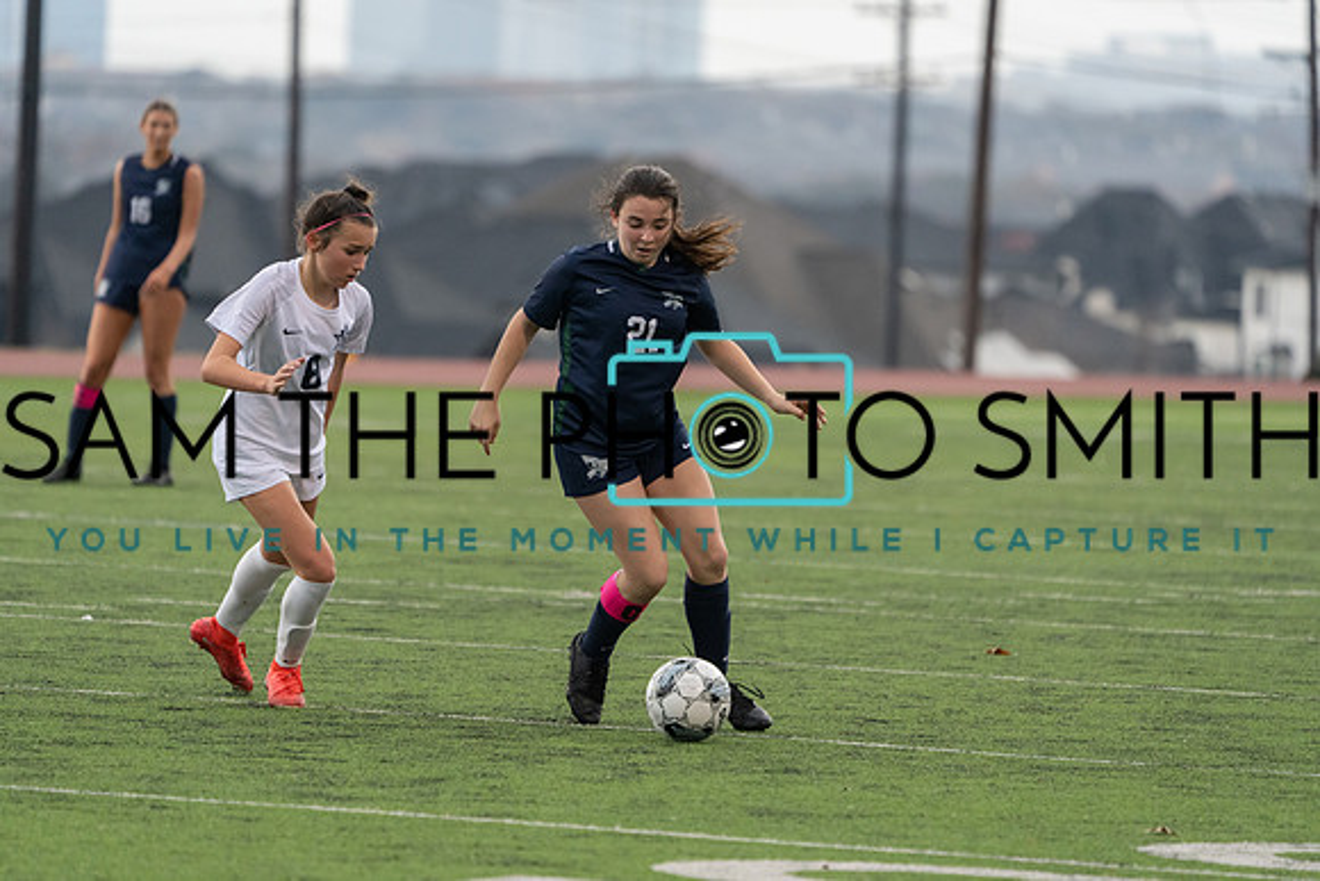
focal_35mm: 345
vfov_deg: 4.0
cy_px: 440
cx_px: 660
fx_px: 12652
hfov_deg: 6.0
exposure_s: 1/1250
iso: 3200
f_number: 5.6
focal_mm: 345
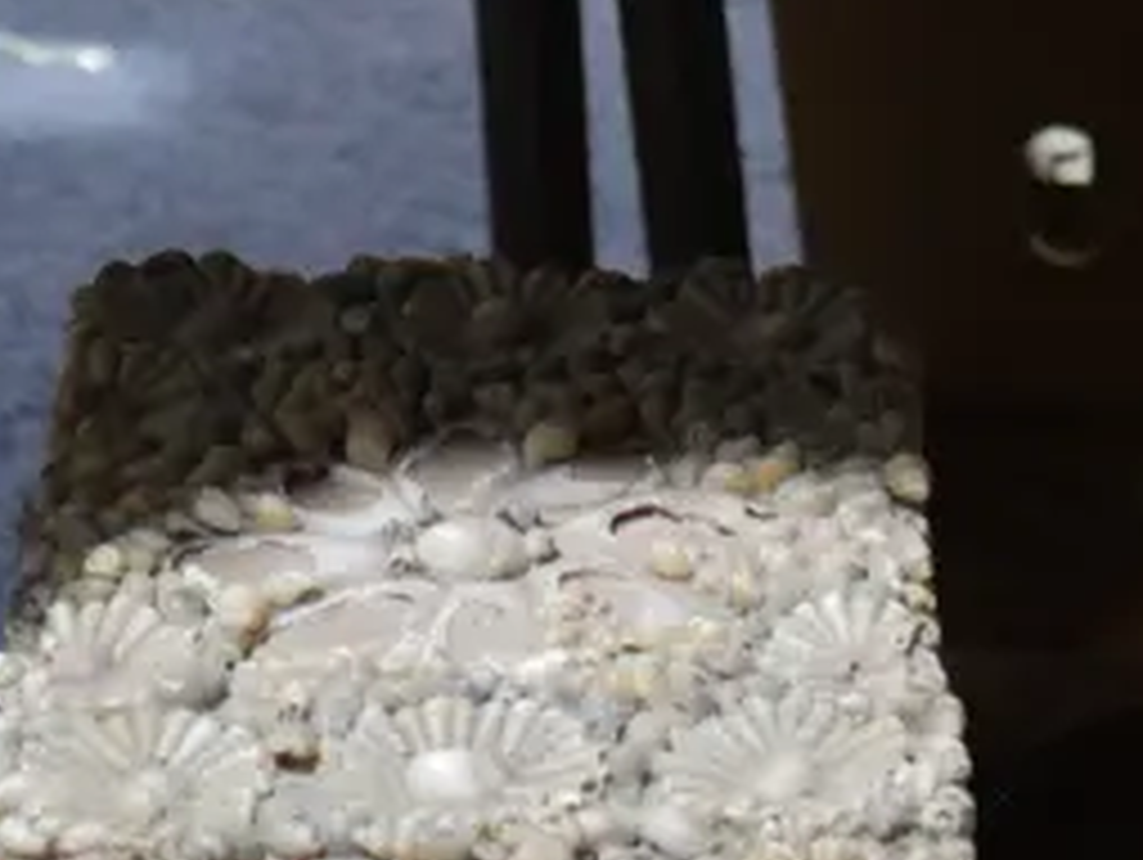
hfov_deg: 13.9
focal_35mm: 129
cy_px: 1619
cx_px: 1948
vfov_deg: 10.7
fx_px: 4264
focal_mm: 16
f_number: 3.6
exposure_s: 1/60
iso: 640
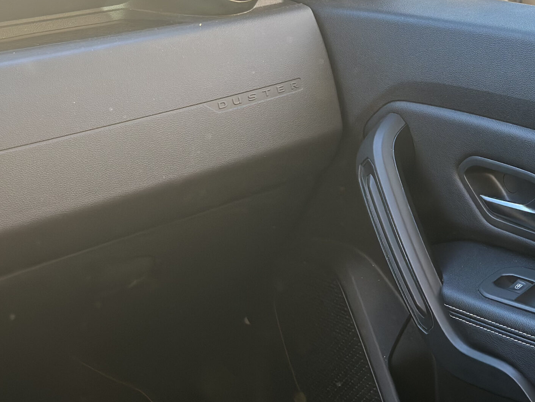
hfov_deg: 22.4
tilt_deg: -18.4
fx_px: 1345
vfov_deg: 16.9
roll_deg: -1.2
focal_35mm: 87
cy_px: 151
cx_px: 370
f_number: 1.78
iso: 125
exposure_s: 1/132
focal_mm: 6.86
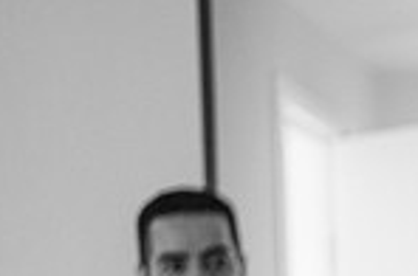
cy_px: 513
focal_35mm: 200
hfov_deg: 9.7
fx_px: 2317
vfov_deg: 6.7
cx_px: 777
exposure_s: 1/125
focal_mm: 50
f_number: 2
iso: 1000
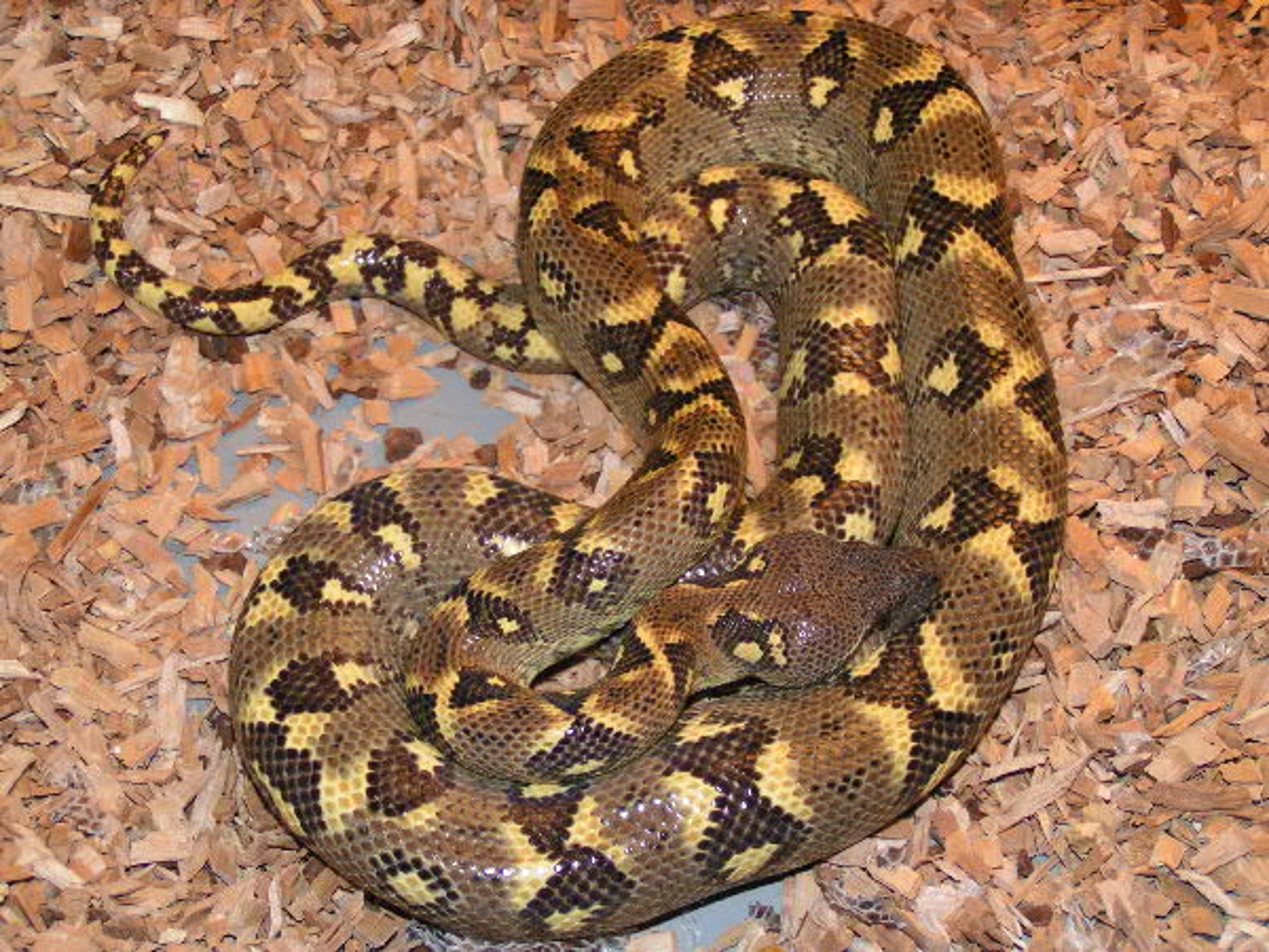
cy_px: 476
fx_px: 2310
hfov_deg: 30.7
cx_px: 634
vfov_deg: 23.3
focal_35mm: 63
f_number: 3.2
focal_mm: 9.7
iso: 200
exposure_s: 1/60
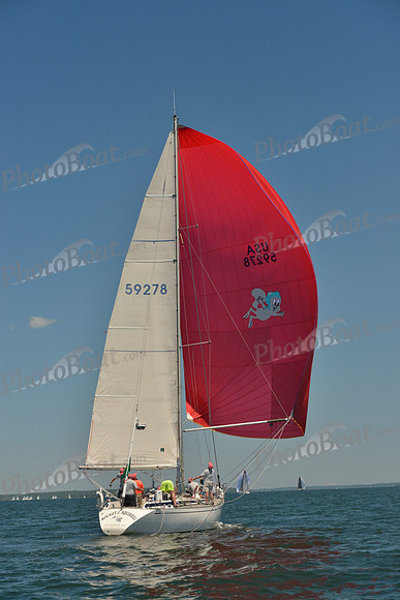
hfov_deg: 19.5
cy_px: 300
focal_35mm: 70
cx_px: 200
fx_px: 1166
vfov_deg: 28.8
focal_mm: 70
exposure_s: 1/800
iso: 280
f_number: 8
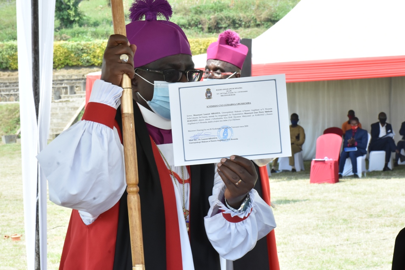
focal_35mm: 99
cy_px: 135
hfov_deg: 20.6
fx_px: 1114
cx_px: 202
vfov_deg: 13.8
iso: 800
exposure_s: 1/125
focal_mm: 66
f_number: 16
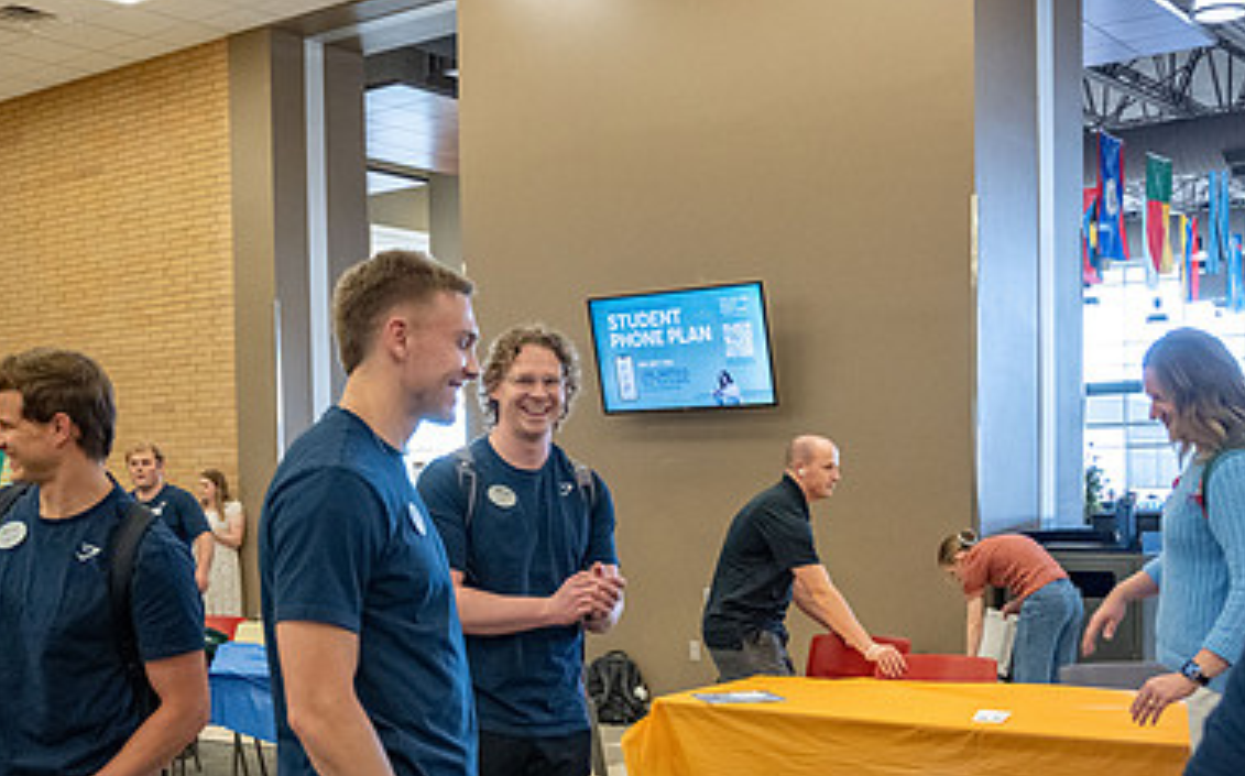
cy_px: 545
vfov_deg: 26.1
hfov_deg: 41.0
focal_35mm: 49
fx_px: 1661
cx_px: 562
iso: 2000
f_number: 4
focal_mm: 28
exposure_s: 1/160
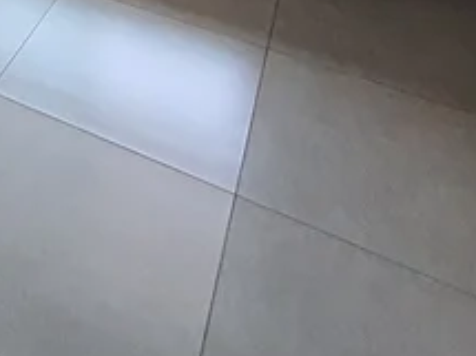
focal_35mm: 50
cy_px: -308
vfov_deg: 19.9
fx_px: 687
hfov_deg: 30.3
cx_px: -142
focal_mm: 1.74
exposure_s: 1/60
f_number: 2.2
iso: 64
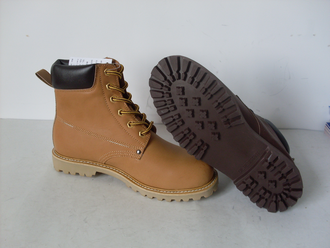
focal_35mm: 38
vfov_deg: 37.7
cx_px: 165
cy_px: 124
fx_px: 362
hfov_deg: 49.0
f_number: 2.8
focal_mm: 6.3
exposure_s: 1/30
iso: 80
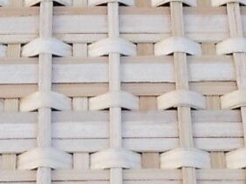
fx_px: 1044
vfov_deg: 9.9
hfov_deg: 13.4
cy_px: 239
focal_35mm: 147
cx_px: 147
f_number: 3.2
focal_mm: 4.6
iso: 80
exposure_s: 1/100
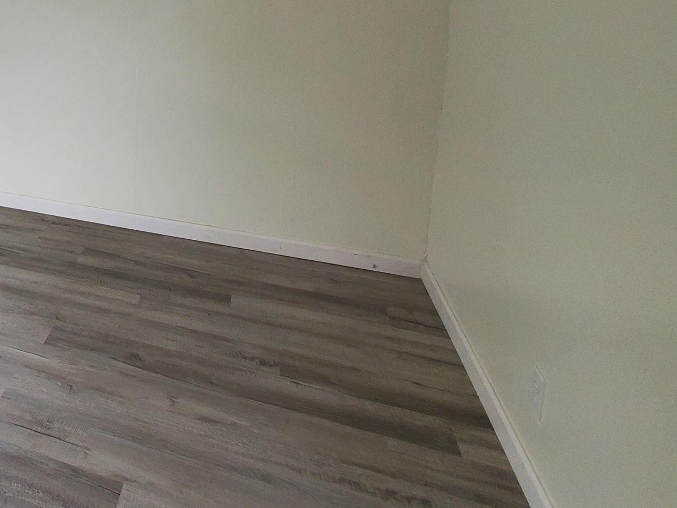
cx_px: -119
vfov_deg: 42.1
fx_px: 606
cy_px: 59
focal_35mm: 31
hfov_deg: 41.6
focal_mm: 1.8
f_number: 2.2
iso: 100
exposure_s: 1/60
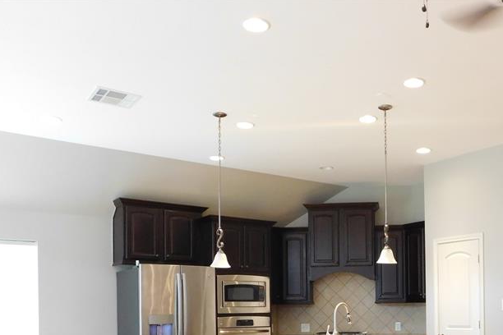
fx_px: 559
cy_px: 313
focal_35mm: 40
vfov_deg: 31.5
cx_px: 358
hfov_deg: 47.2
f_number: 3
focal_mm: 4
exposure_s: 1/30
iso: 320
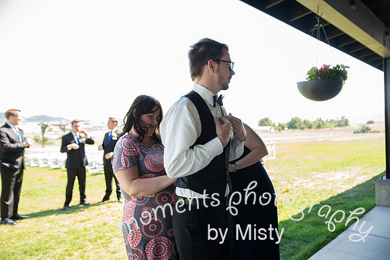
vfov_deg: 42.3
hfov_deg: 60.3
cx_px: 195
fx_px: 336
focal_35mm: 31
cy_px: 130
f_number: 3.2
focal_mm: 31
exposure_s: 1/160
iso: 200
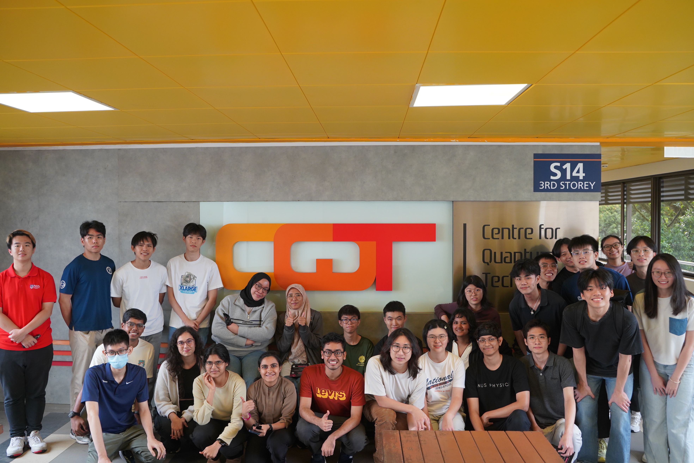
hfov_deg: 60.3
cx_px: 347
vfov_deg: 42.3
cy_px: 232
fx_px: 598
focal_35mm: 31
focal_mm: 31
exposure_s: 1/160
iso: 1600
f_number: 4
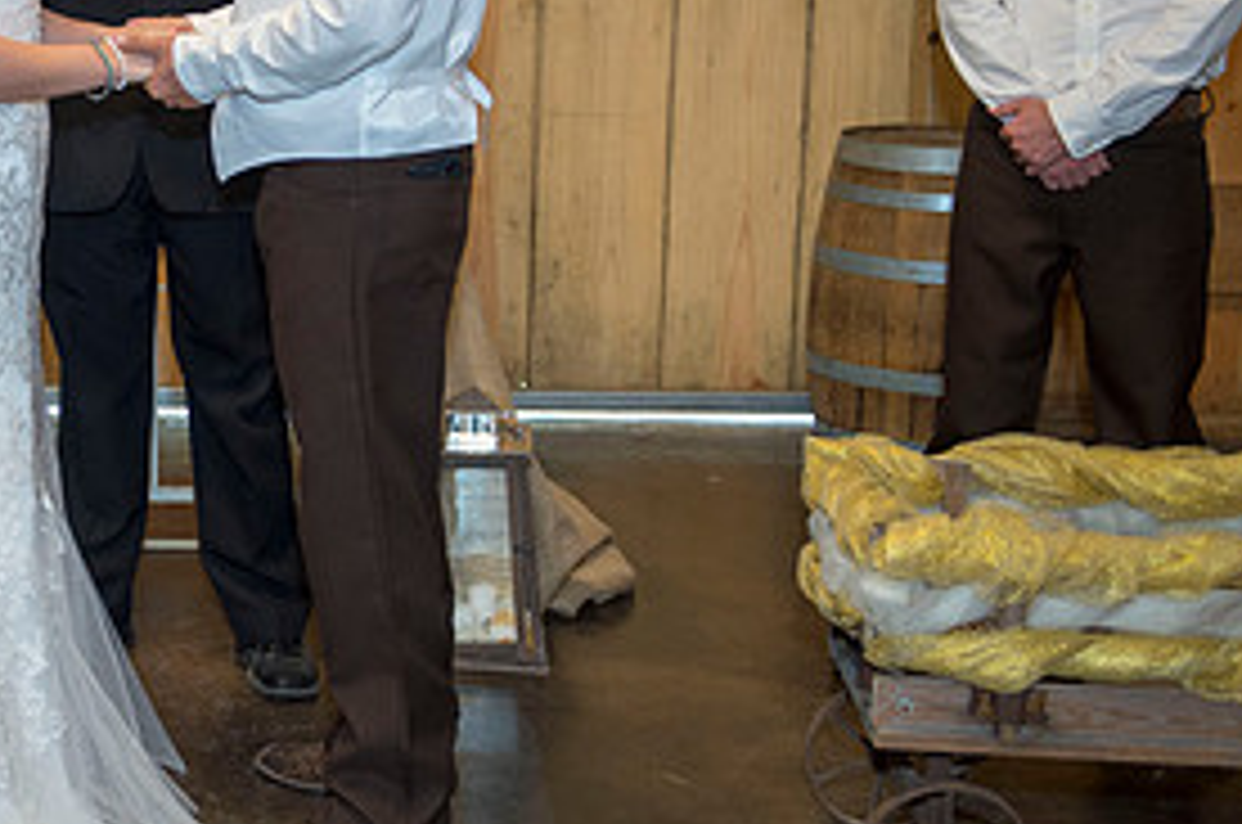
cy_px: 252
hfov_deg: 24.7
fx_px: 2755
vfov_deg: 16.9
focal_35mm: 80
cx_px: 130
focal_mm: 38
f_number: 2.8
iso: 1600
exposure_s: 1/160
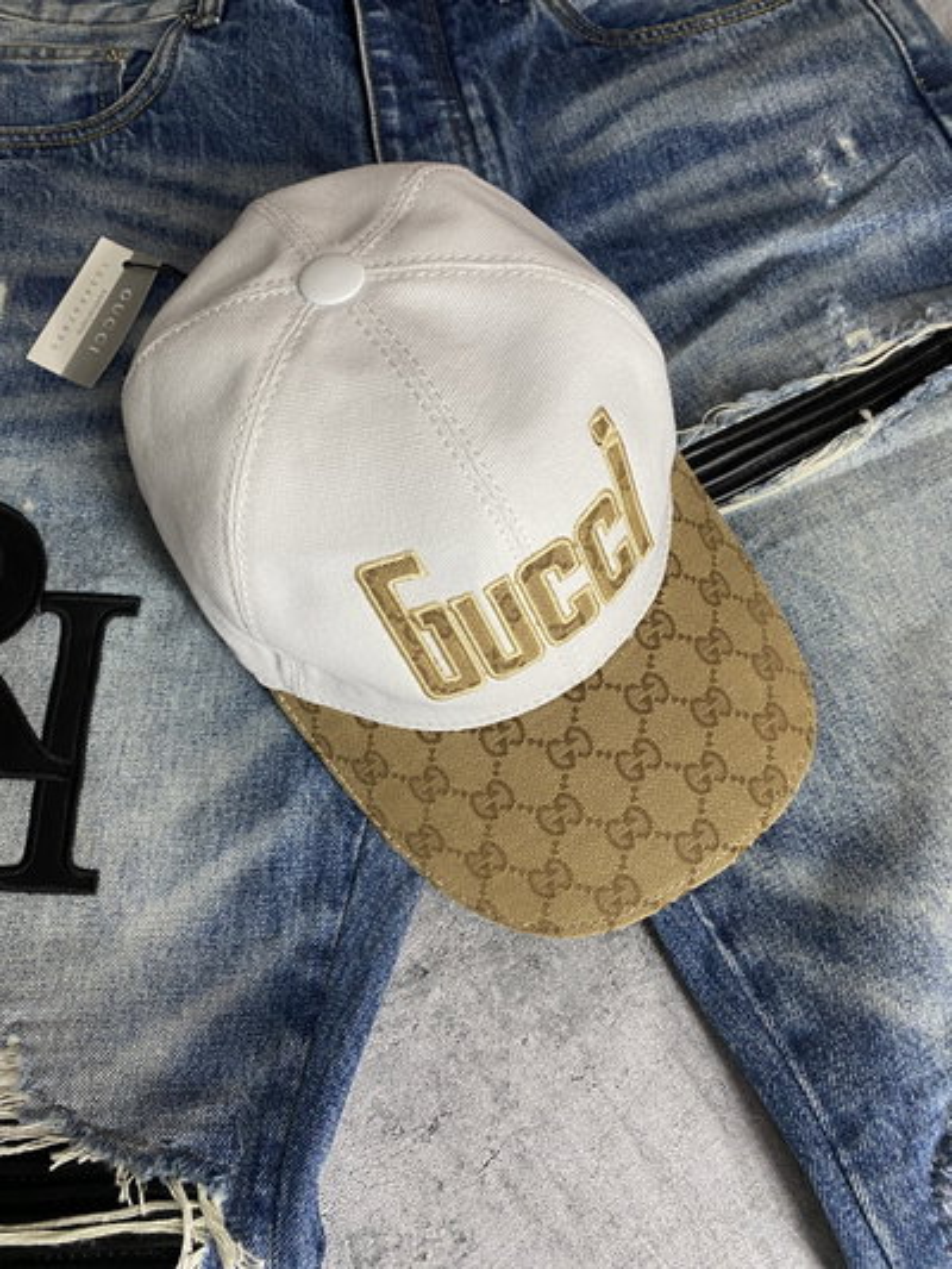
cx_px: 476
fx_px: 953
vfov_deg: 67.3
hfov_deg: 53.1
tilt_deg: -71.3
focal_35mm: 26
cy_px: 634
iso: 125
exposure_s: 1/63
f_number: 1.8
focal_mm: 4.25
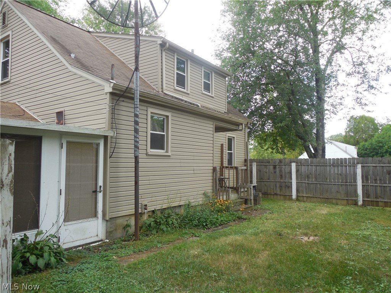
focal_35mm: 25
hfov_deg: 69.4
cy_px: 146
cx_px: 196
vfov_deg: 54.9
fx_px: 282
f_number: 3.3
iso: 125
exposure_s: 1/200
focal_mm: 4.5
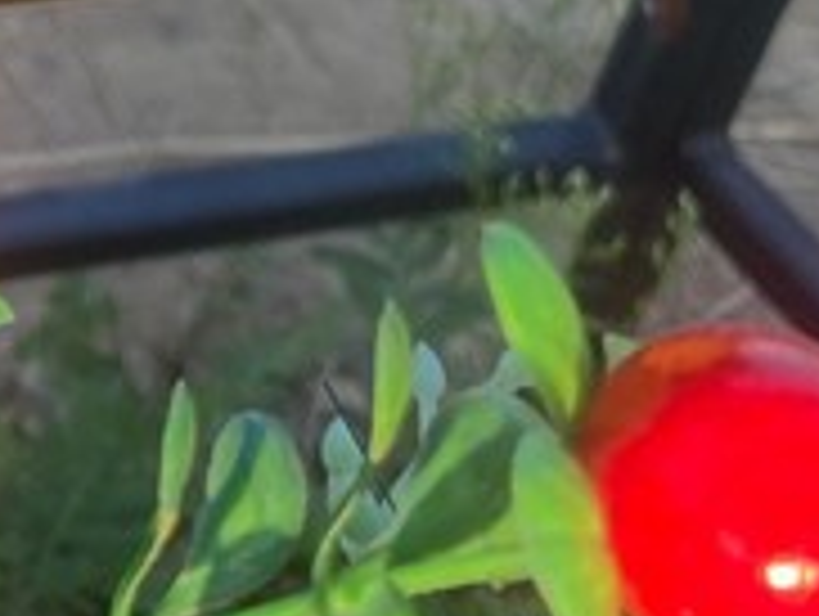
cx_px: -886
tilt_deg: -30.4
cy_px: -674
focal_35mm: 114
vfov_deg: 11.5
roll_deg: -4.8
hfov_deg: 14.1
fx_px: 2701
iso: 32
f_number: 1.8
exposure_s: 1/122
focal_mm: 4.25
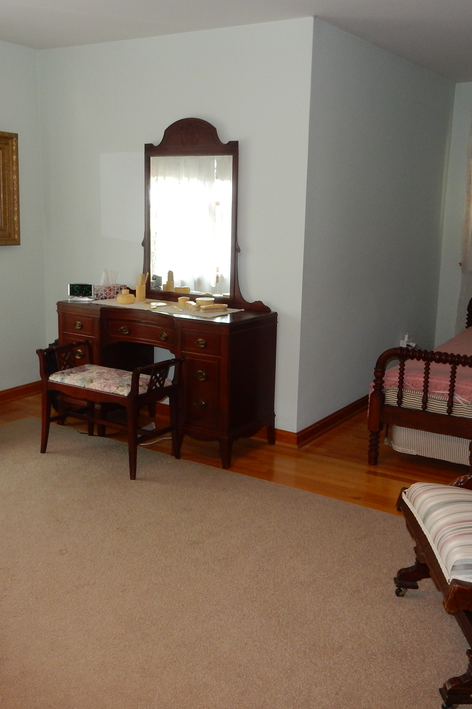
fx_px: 708
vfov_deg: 53.1
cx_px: 214
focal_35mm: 36
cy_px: 353
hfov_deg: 36.8
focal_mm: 4.5
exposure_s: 1/30
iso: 200
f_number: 3.7
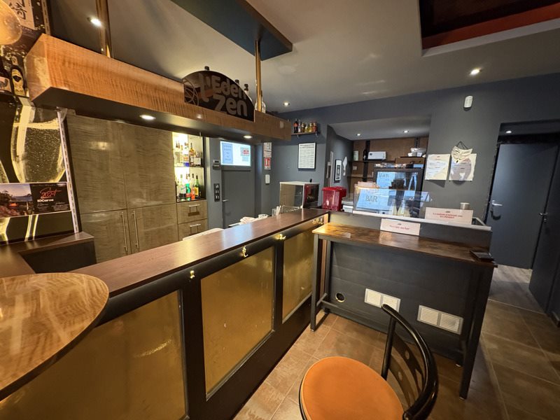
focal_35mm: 14
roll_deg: -0.3
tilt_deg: -9.5
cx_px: 280
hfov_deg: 102.1
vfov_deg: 85.7
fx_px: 226
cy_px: 210
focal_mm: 2.22
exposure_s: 1/33
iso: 800
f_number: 2.2
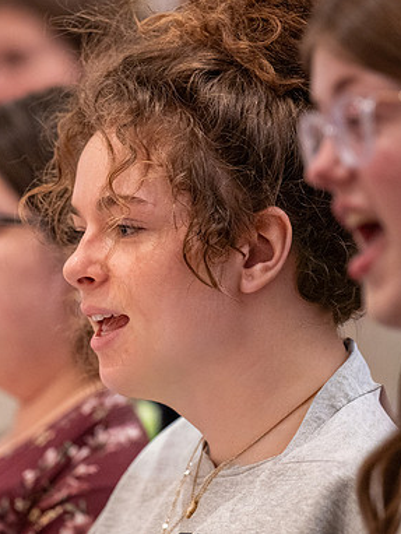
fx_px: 4505
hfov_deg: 5.1
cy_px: 265
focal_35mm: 292
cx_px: 189
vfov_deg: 6.8
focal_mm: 200
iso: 2000
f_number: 4
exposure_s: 1/160
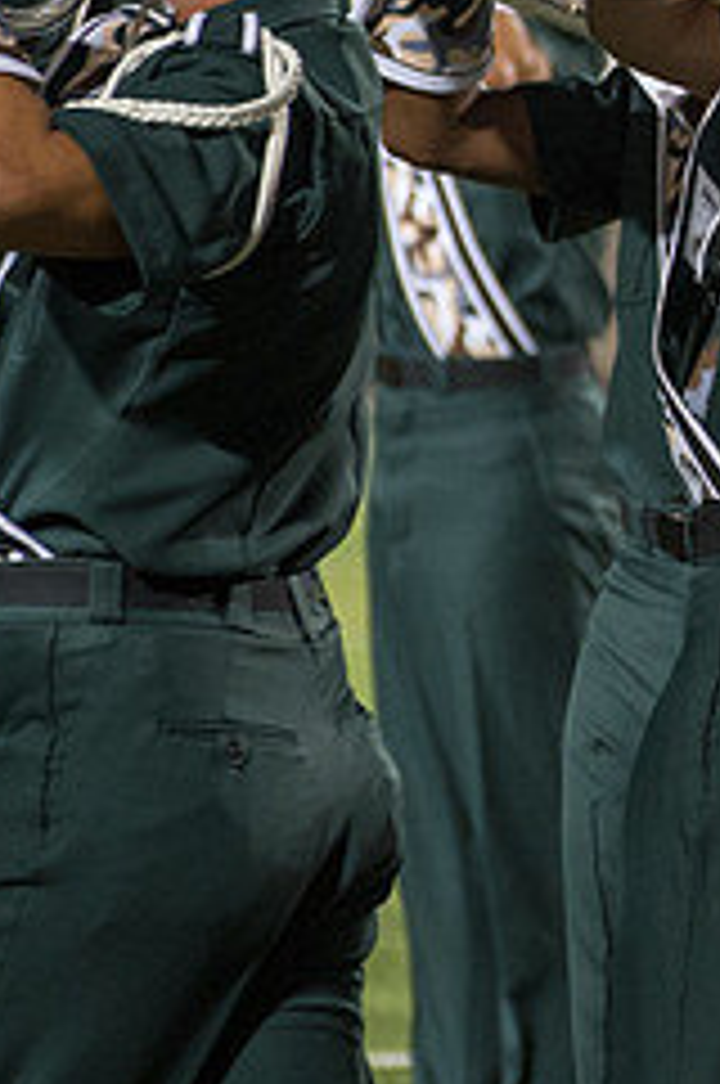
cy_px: 34
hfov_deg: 2.4
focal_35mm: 576
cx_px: 1471
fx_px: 17329
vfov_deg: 3.6
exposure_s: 1/160
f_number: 4.8
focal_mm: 140
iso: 2800
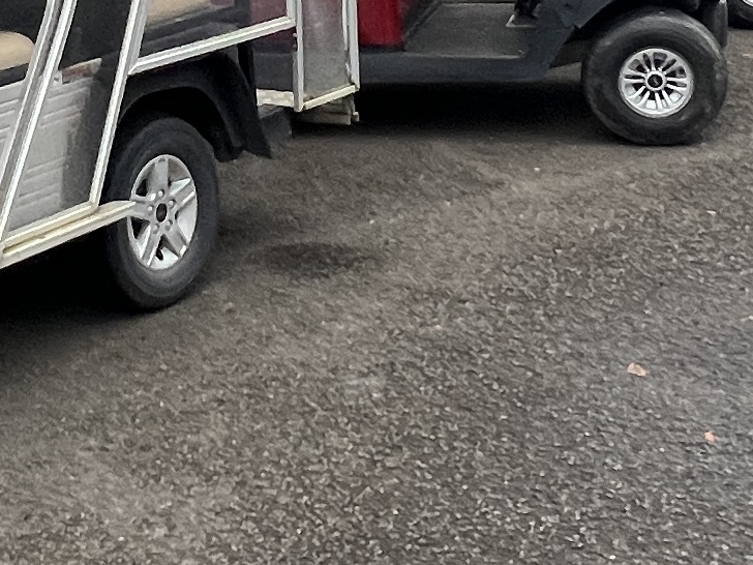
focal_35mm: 72
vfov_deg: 19.7
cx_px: 54
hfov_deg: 26.0
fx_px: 1566
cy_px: -24
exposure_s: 1/99
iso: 200
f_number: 1.8
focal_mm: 1.57
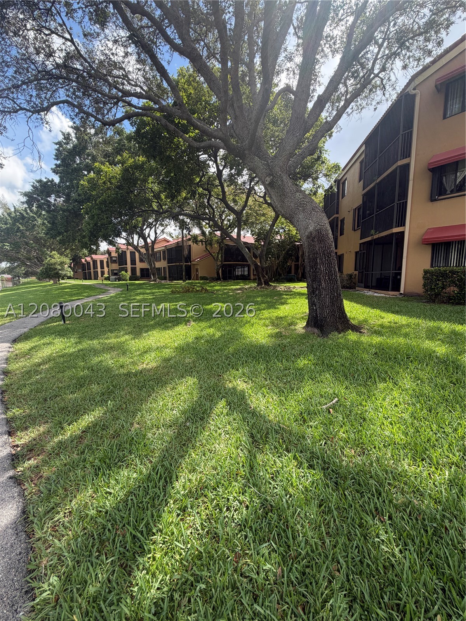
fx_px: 251
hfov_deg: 85.7
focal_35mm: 14
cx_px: 233
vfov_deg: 102.1
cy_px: 310
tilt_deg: -7.6
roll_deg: +0.7
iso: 50
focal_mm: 2.22
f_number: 2.2
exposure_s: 1/502
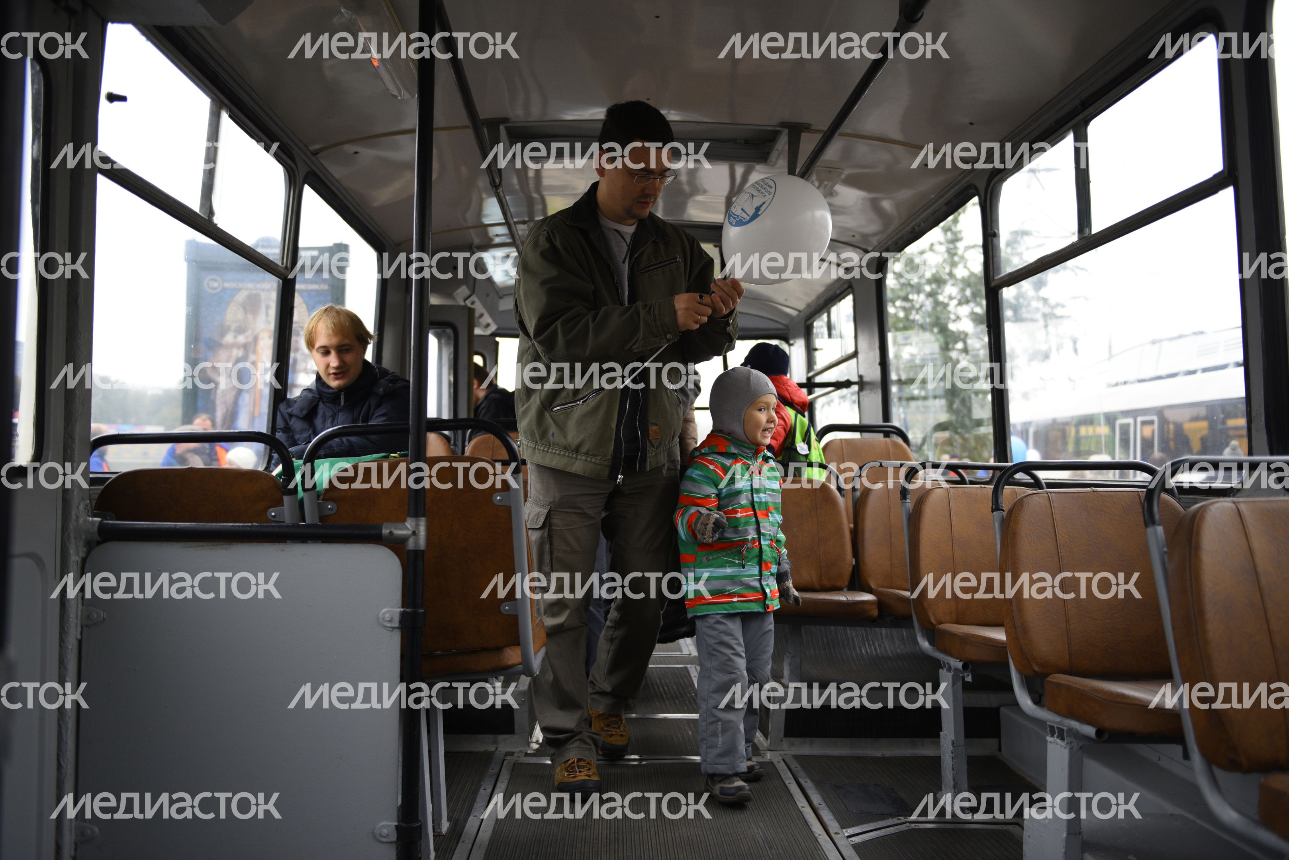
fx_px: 1146
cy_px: 430
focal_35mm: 32
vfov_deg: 41.1
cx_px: 644
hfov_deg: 58.7
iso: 500
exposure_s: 1/200
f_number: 2.8
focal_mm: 32
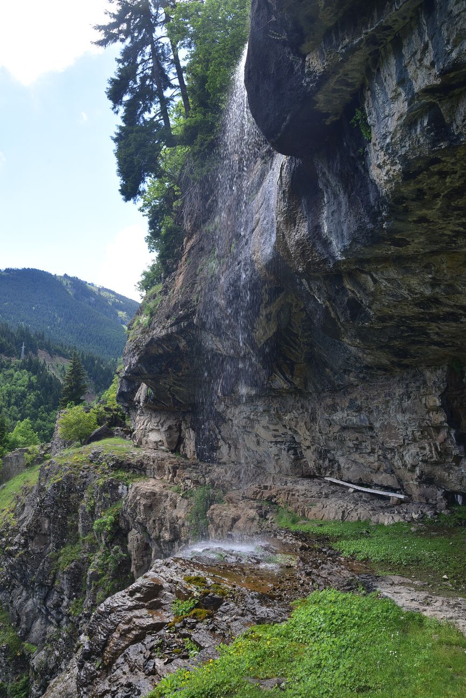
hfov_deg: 27.0
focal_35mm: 50
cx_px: 233
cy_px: 349
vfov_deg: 39.6
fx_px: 970
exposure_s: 1/125
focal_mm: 50
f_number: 7.1
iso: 160
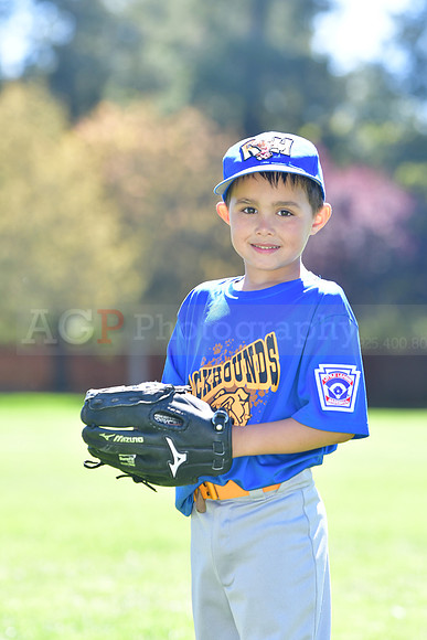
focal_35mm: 202
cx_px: 214
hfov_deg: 6.8
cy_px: 320
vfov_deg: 10.2
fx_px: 3600
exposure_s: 1/800
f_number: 4.5
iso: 400
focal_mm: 135
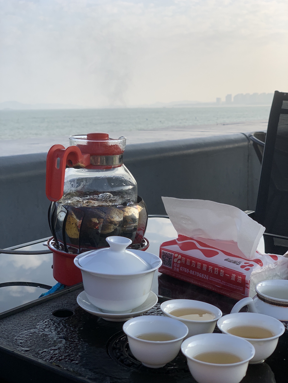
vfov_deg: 36.8
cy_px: 192
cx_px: 144
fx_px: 577
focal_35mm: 52
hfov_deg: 28.0
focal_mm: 6
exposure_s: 1/999
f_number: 2.4
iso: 16
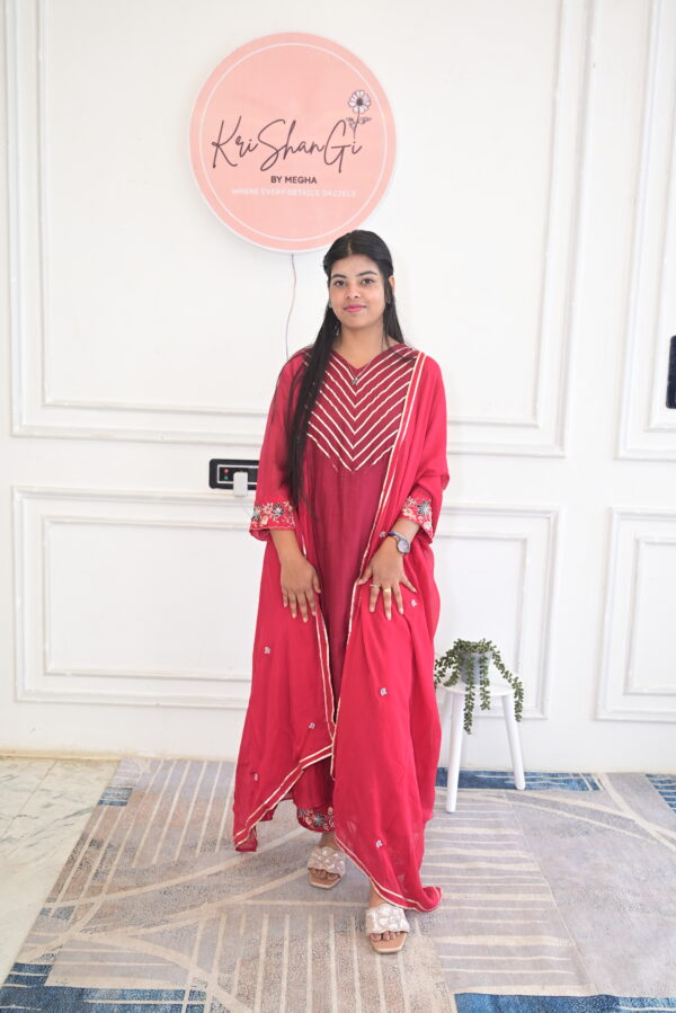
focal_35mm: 32
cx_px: 338
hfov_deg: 40.6
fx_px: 915
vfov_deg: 57.9
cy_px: 506
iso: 250
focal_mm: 32.5
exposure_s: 1/125
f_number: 4
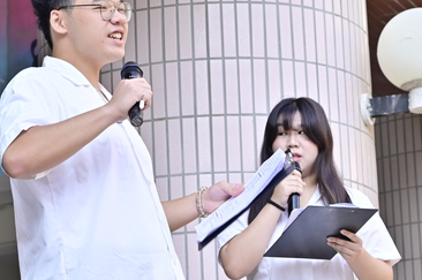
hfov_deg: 15.3
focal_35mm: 134
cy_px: 172
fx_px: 1569
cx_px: 103
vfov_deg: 10.2
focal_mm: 70
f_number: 7.1
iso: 400
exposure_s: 1/250
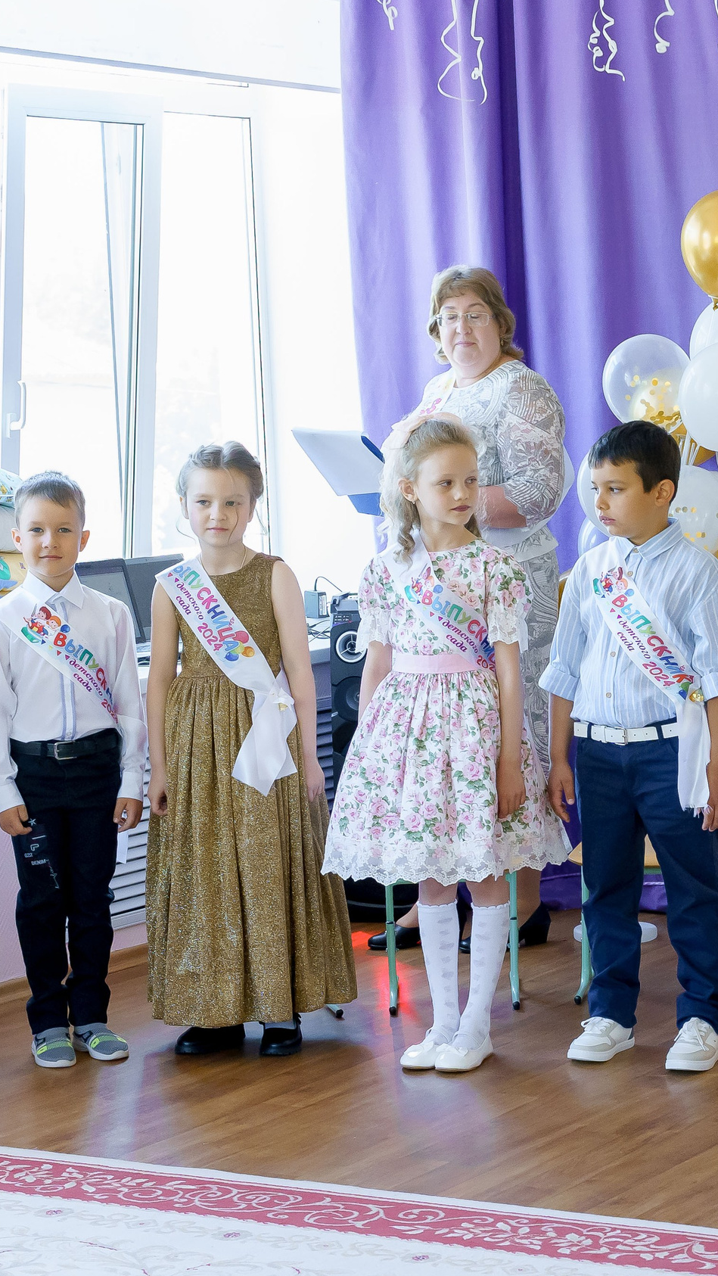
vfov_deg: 23.3
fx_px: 3078
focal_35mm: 91
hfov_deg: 13.1
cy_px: 816
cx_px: 744
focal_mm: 44
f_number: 5
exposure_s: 1/160
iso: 2500
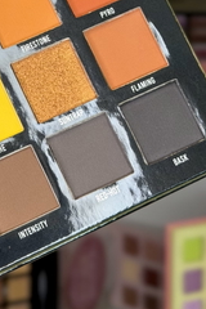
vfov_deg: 18.2
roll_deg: -0.1
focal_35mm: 111
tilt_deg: -8.7
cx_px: 3
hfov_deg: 12.2
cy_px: 48
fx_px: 953
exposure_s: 1/149
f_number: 1.78
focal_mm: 6.76
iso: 64
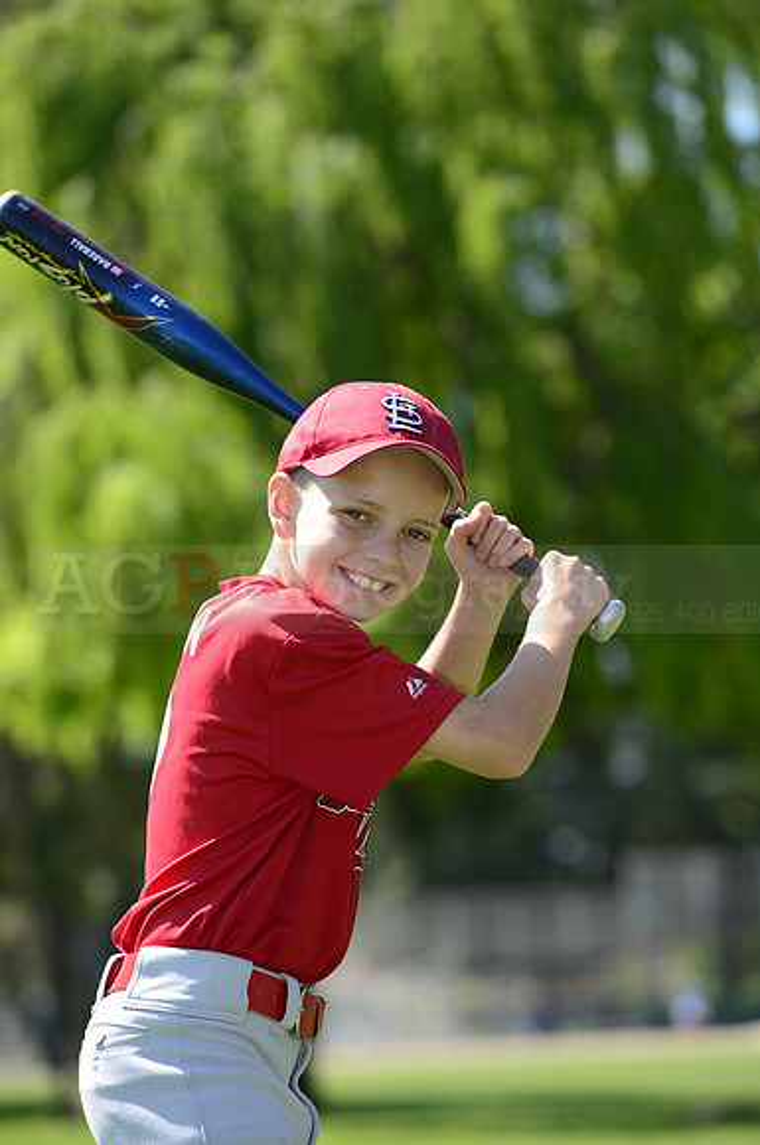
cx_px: 380
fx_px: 5717
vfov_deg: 11.4
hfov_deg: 7.6
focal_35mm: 180
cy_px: 572
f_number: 5.6
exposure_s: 1/500
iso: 200
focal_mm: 180
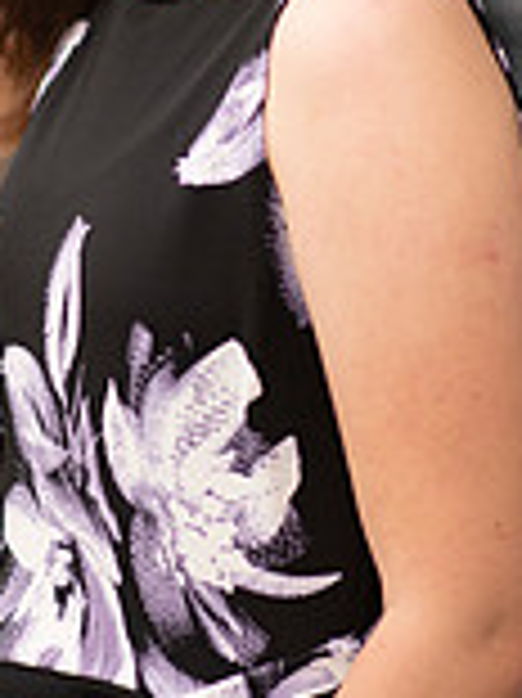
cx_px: 162
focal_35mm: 237
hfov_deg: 6.3
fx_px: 4772
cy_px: 90
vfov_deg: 8.3
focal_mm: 85
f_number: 1.8
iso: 320
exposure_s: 1/500
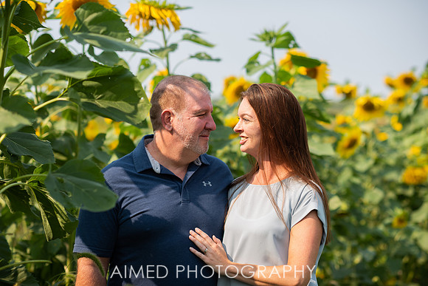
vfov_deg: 16.1
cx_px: 214
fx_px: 1011
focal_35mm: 85
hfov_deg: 23.9
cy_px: 143
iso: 50
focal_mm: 85
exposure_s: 1/640
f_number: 2.5
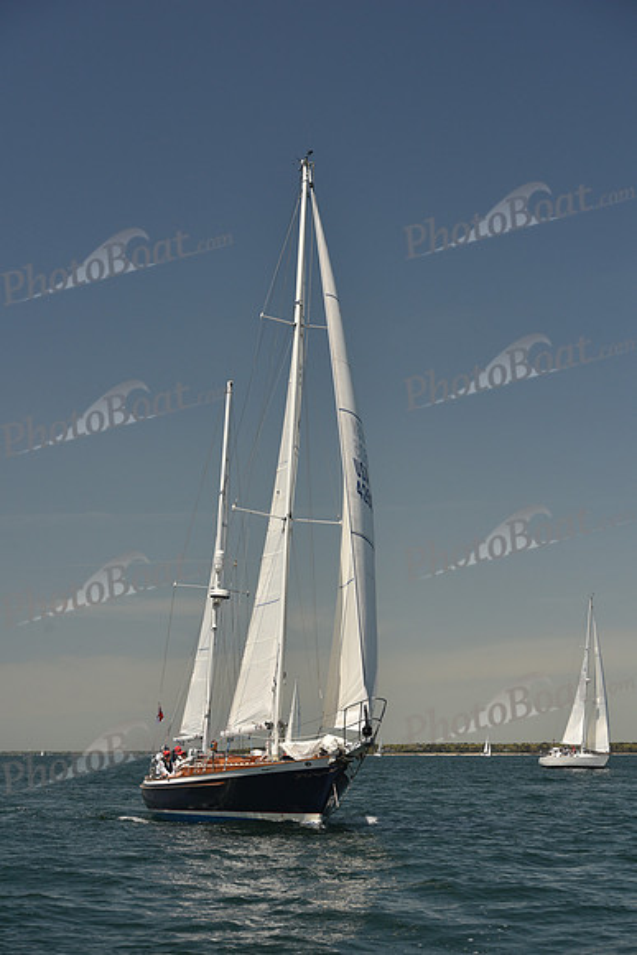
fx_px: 1857
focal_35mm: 70
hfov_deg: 19.5
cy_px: 478
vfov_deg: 28.8
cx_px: 318
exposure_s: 1/800
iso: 250
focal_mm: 70
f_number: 7.1
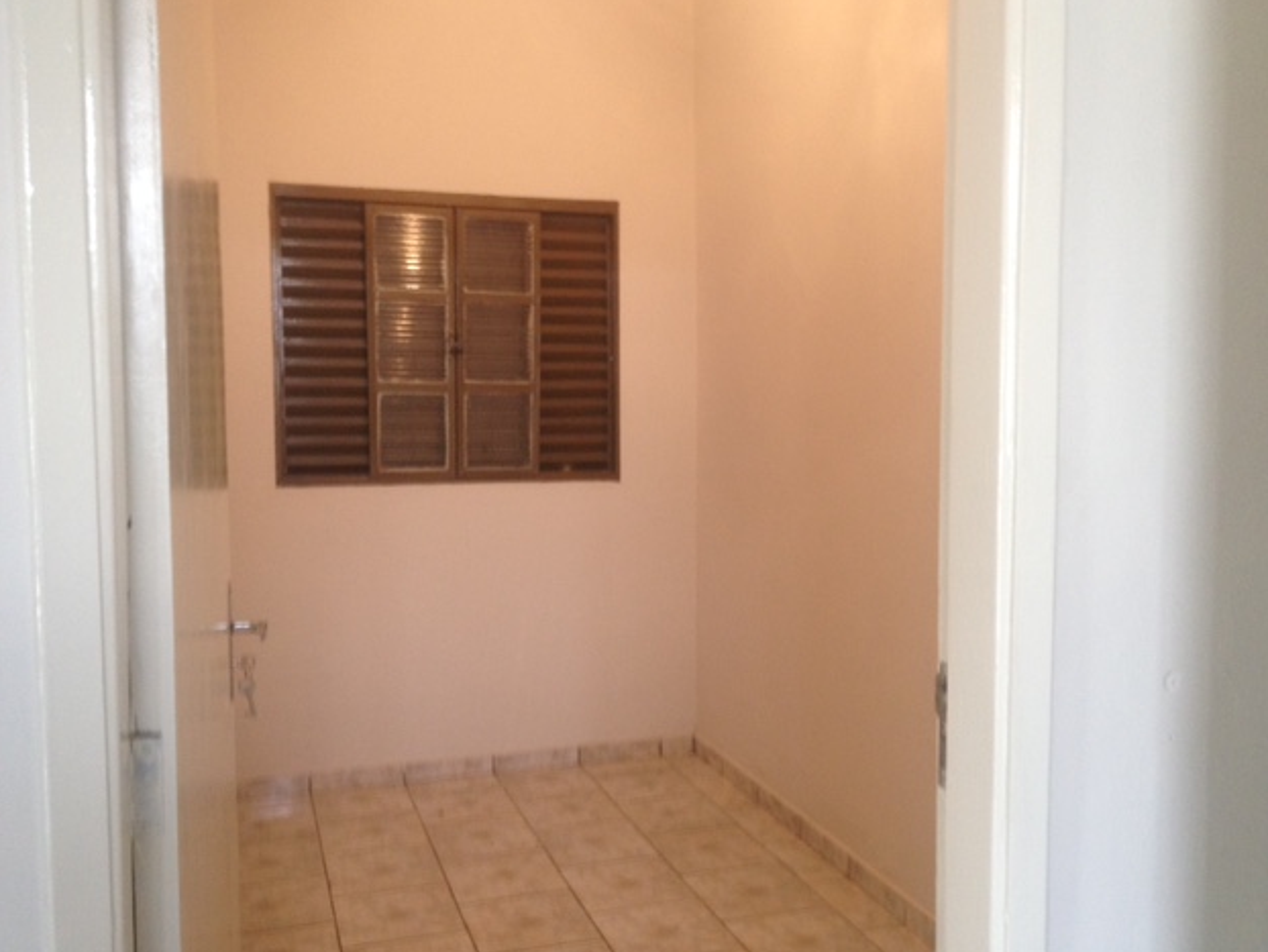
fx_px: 1319
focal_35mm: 36
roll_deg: +2.9
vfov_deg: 39.7
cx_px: 650
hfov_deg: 51.3
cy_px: 477
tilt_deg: -4.8
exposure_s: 1/20
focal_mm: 4.28
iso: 100
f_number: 2.4
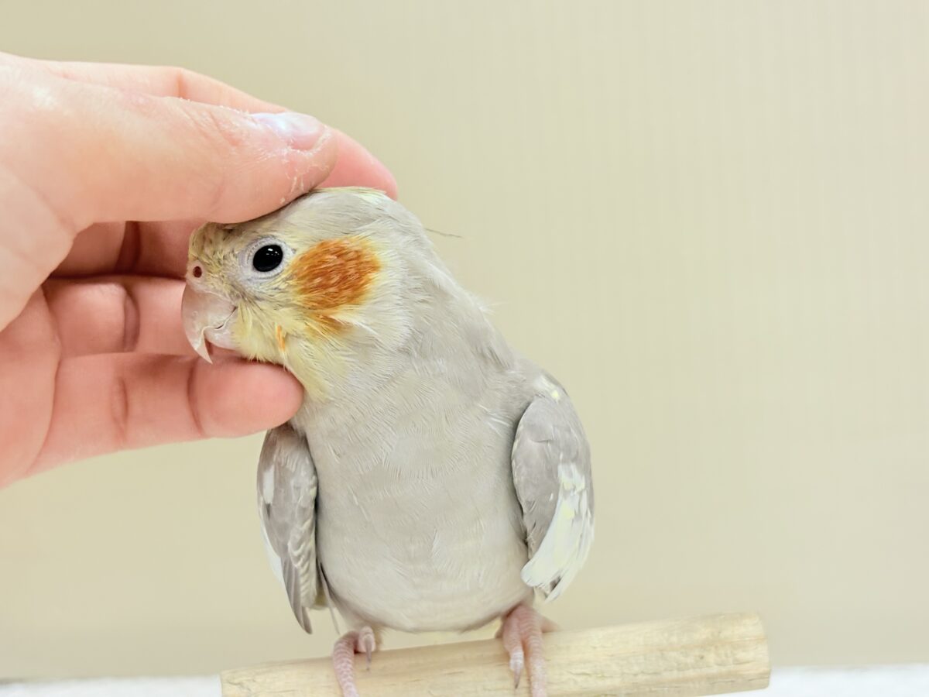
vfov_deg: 28.0
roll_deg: +7.0
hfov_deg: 36.8
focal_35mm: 52
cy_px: 348
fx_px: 1396
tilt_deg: -3.5
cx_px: 464
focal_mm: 5.96
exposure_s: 1/103
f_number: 1.6
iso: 64
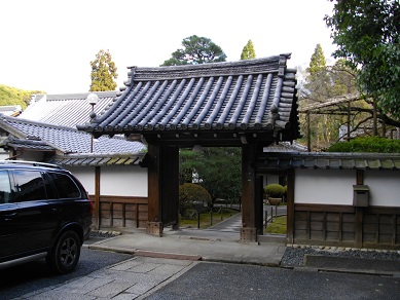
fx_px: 370
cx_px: 200
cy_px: 150
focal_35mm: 32
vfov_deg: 44.2
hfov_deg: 56.8
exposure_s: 1/200
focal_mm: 5.7
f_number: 2.9
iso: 100
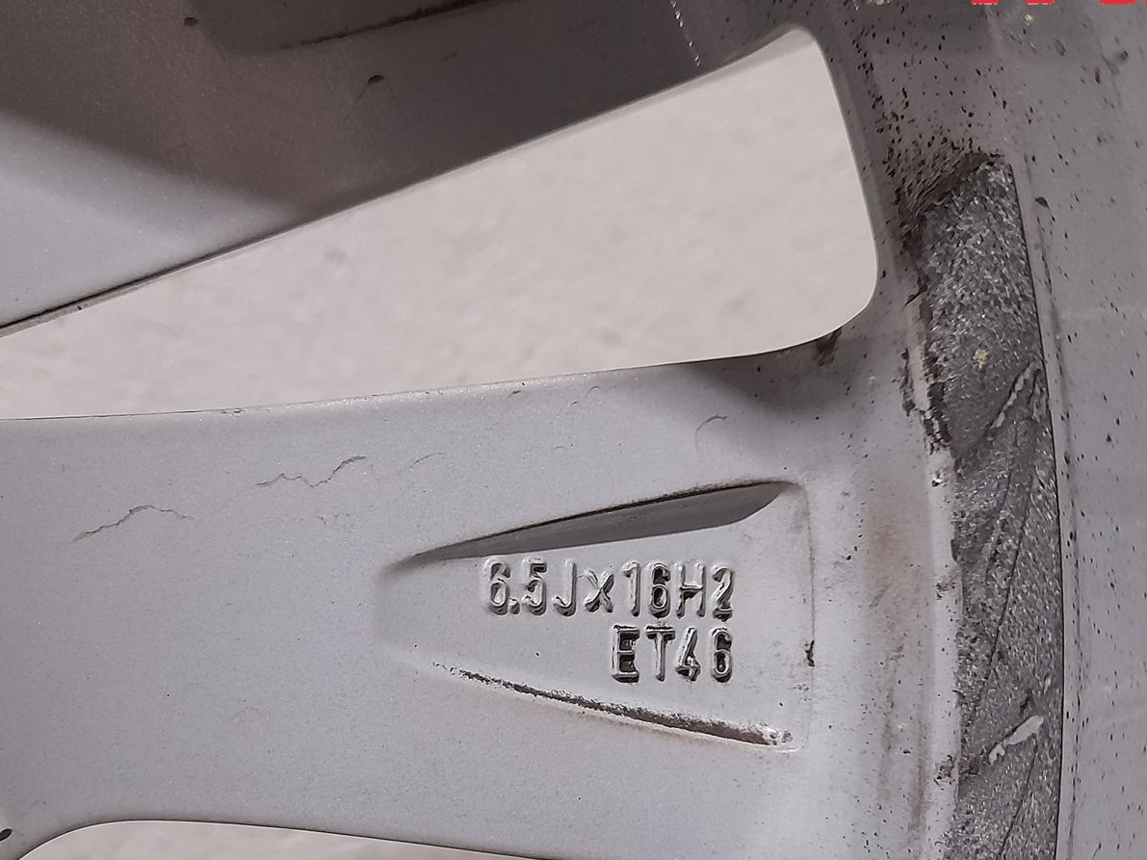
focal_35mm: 43
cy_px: 581
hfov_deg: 43.9
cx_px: 576
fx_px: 1425
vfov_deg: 33.3
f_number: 2
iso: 320
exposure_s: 1/50
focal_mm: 4.6
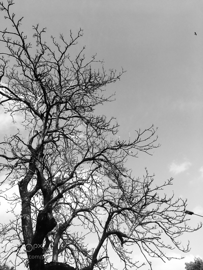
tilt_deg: +46.9
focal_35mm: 29
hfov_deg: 48.2
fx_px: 227
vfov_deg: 61.7
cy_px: 135
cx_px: 102
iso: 25
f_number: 2.2
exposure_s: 1/1202
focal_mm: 4.15
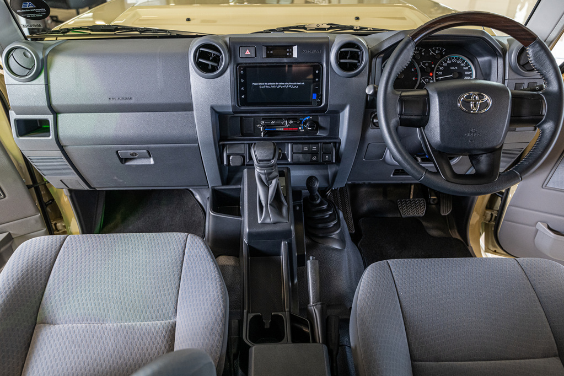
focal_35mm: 28
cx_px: 282
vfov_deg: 46.4
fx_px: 439
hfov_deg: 65.5
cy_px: 188
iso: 1600
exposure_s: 1/125
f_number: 4
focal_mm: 28
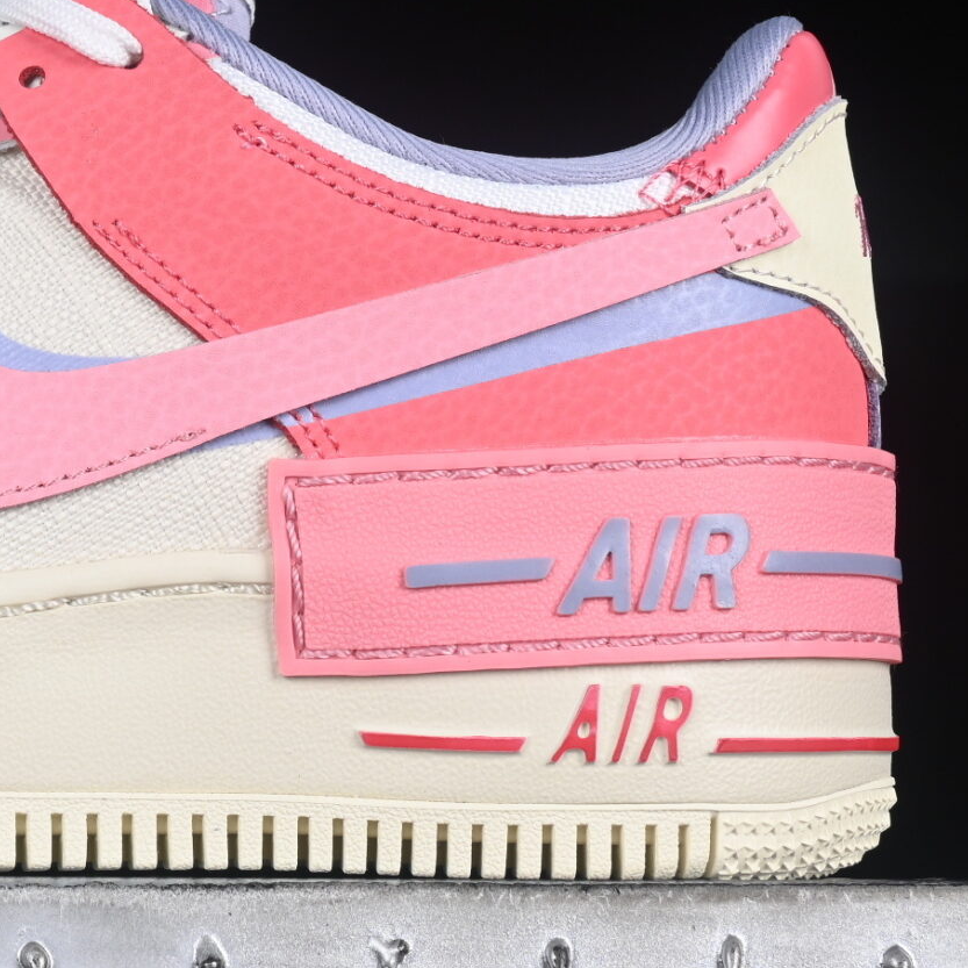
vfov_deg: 8.9
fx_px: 6201
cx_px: -114
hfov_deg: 8.8
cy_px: 278
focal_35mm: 196
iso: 160
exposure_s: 1/80
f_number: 8
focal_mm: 50
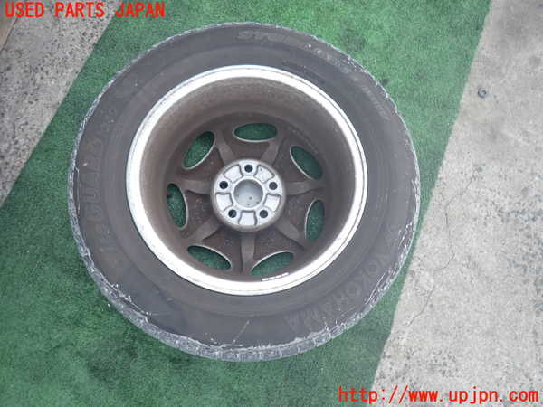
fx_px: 392
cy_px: 204
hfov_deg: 69.4
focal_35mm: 25
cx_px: 272
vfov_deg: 54.9
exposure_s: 1/200
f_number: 2
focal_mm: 4.5
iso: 100
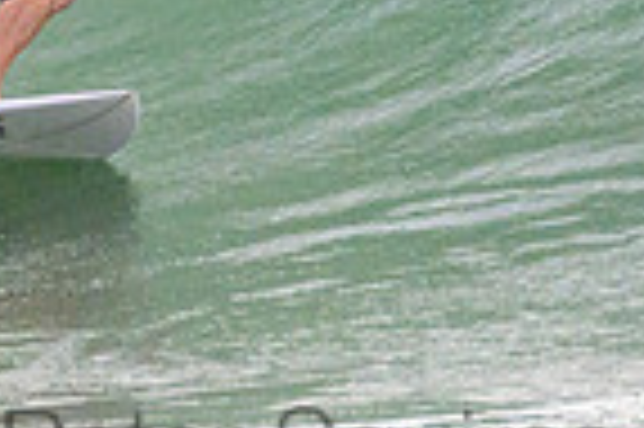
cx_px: 180
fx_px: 61753
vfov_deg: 0.4
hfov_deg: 0.6
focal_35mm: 3456
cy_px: -357
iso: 2000
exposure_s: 1/2000
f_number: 11
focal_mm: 800
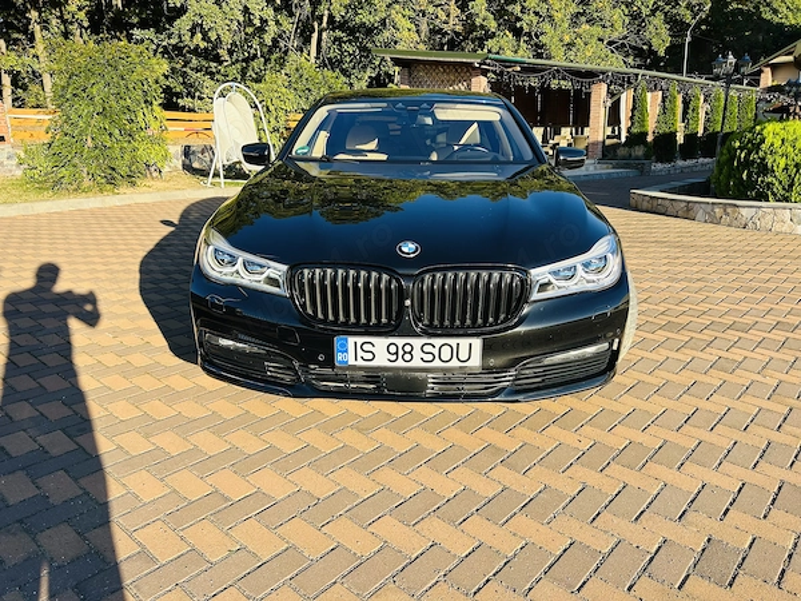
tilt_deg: -15.1
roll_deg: +1.4
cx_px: 400
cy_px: 300
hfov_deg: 67.3
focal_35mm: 26
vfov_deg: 53.1
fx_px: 602
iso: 50
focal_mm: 5.7
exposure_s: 1/1280
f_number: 1.5
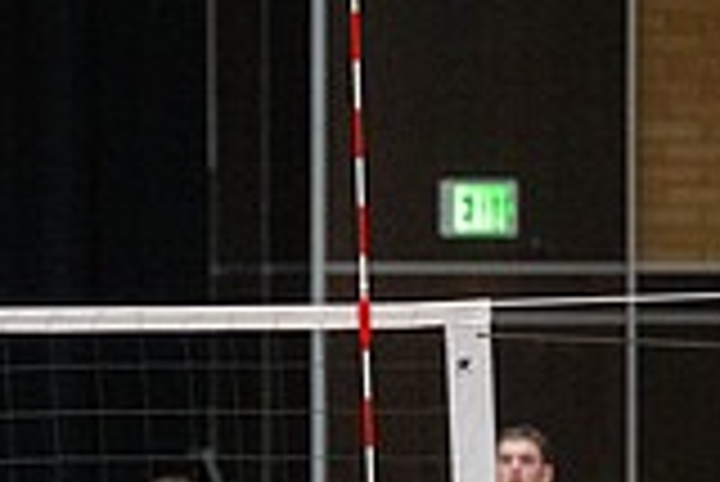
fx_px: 10129
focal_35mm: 506
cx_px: -387
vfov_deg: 2.7
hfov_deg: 4.0
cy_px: 498
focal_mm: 140
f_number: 2.8
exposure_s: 1/640
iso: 6400
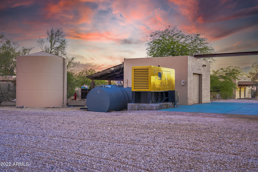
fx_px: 301
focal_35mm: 42
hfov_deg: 46.4
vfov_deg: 31.9
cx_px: 129
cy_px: 86
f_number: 11
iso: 100
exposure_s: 1/100
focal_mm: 42
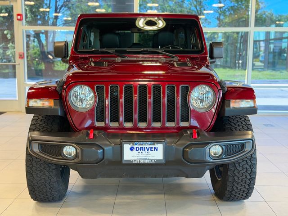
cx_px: 144
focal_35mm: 48
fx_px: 399
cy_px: 108
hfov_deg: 39.7
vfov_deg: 30.3
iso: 160
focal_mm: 6.76
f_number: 1.78
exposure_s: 1/120
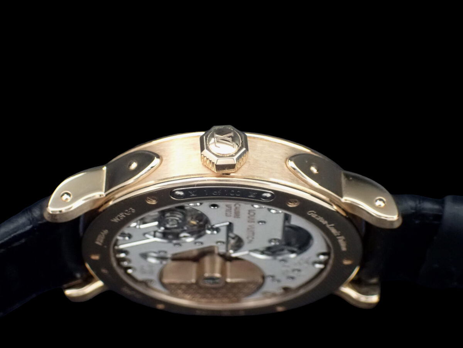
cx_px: 232
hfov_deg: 23.8
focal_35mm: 82
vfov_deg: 18.0
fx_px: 1097
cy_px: 174
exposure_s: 1/80
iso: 1600
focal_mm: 14.62
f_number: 4.3
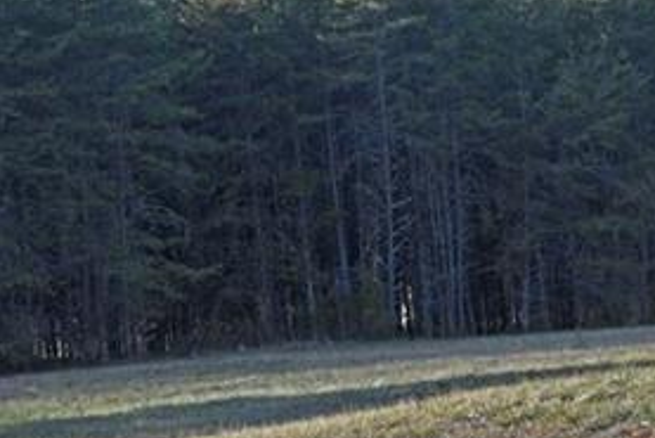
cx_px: 790
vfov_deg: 8.9
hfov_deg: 12.9
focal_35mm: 155
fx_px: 2821
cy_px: 144
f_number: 6.3
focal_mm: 28
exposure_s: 1/125
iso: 100
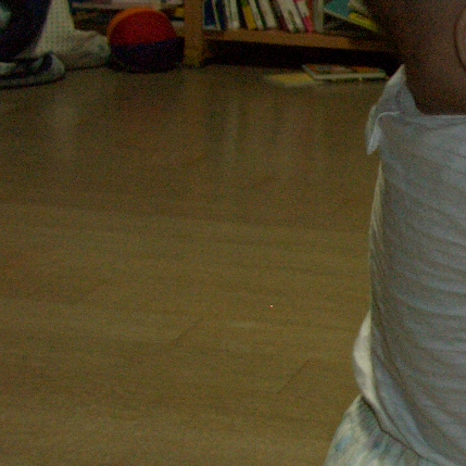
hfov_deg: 18.1
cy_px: 256
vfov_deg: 19.9
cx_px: 669
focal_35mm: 87
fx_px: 1325
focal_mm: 7.1
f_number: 2.8
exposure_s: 1/60
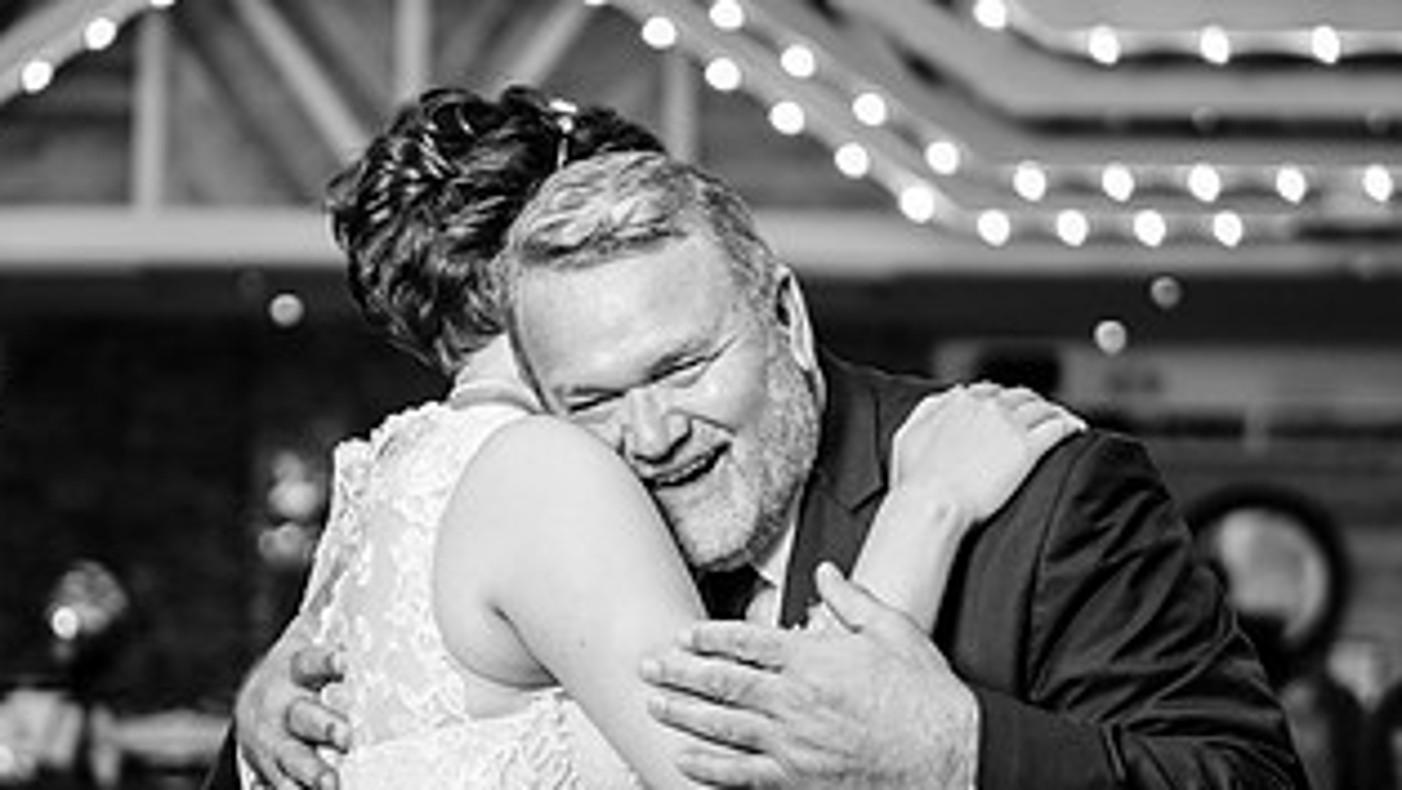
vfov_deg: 14.2
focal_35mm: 85
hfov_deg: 25.0
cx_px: 584
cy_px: 516
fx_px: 3162
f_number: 1.4
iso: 250
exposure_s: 1/200
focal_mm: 35
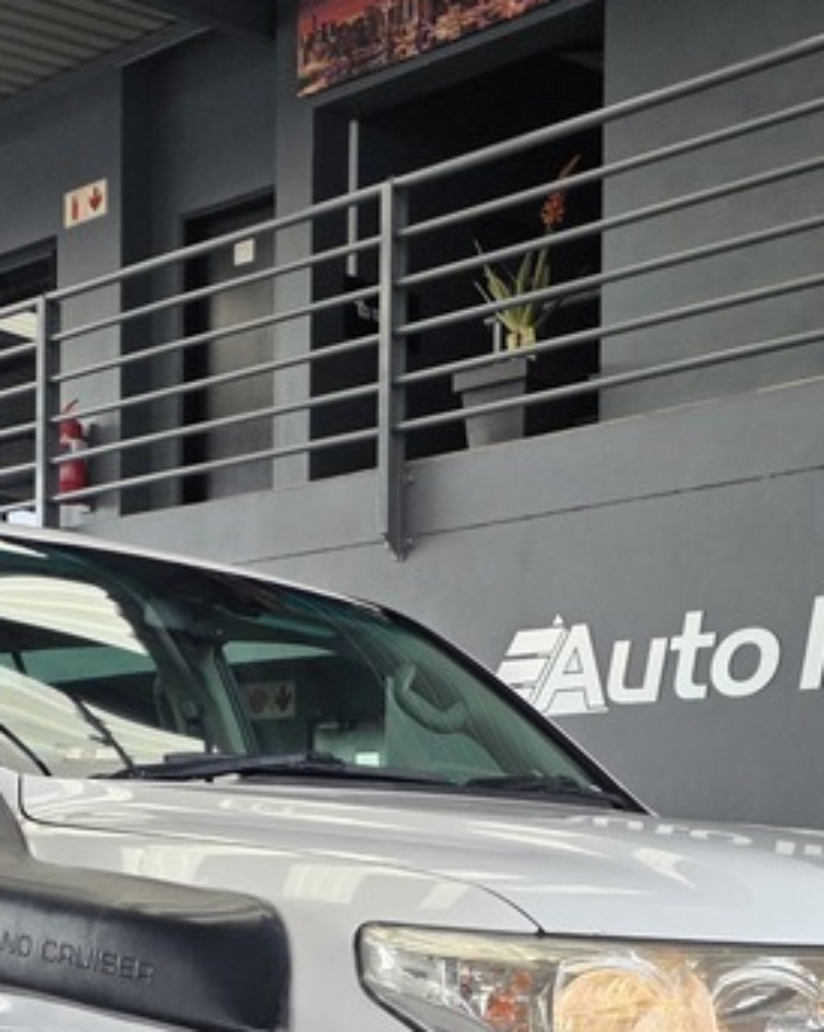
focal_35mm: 67
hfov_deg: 22.8
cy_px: 918
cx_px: 397
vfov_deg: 27.4
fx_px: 2044
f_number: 1.7
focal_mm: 6.25
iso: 50
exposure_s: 1/180
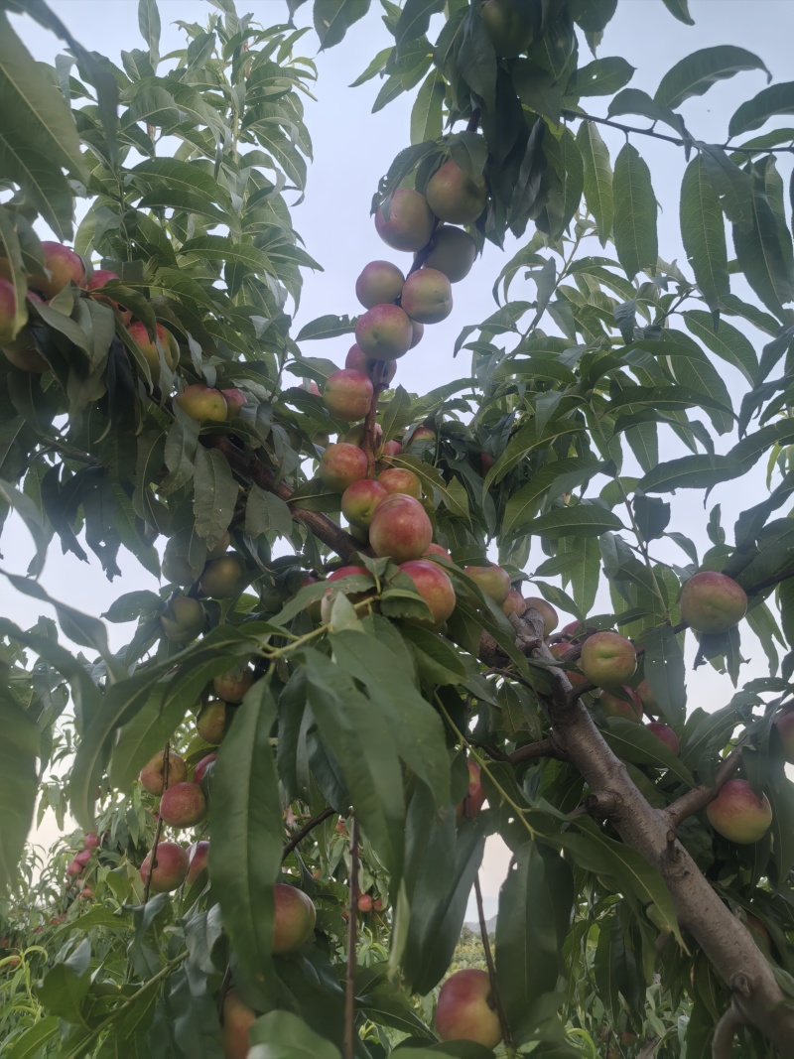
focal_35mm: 27
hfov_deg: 51.3
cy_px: 530
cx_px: 397
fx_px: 826
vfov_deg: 65.3
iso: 100
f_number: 2
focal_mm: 5.72
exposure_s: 1/100
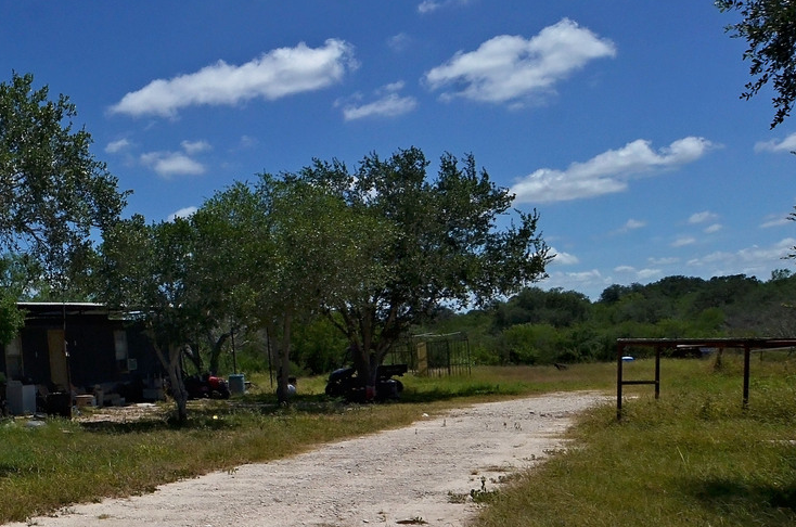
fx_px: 883
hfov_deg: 40.7
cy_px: 367
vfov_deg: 32.9
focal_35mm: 40
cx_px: -46
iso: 250
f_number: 10
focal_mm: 12
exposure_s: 1/2000
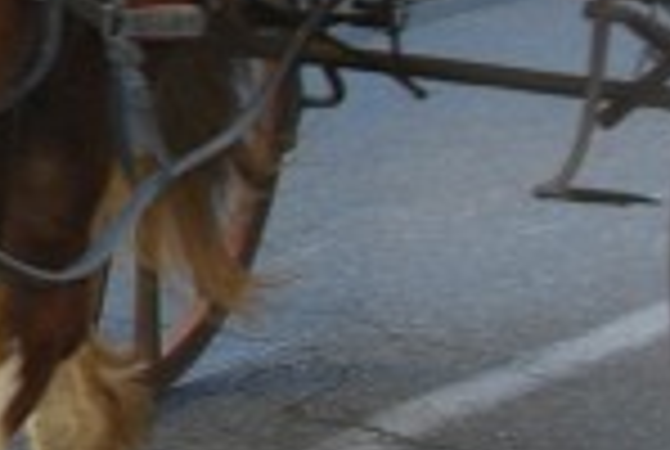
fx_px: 4364
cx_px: -526
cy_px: -18
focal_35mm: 234
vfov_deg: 5.9
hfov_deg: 8.5
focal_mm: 26
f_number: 4
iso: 160
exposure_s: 1/125
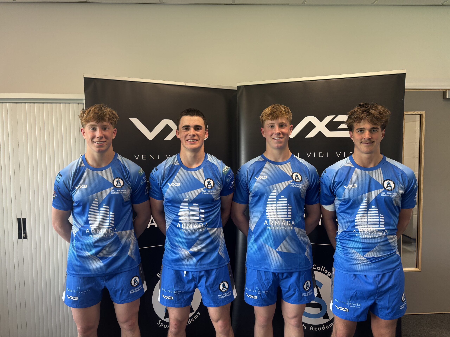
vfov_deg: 53.1
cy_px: 168
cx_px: 225
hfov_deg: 67.3
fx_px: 338
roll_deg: +0.3
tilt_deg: -3.8
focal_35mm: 26
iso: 100
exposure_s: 1/71
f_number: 1.6
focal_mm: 5.96
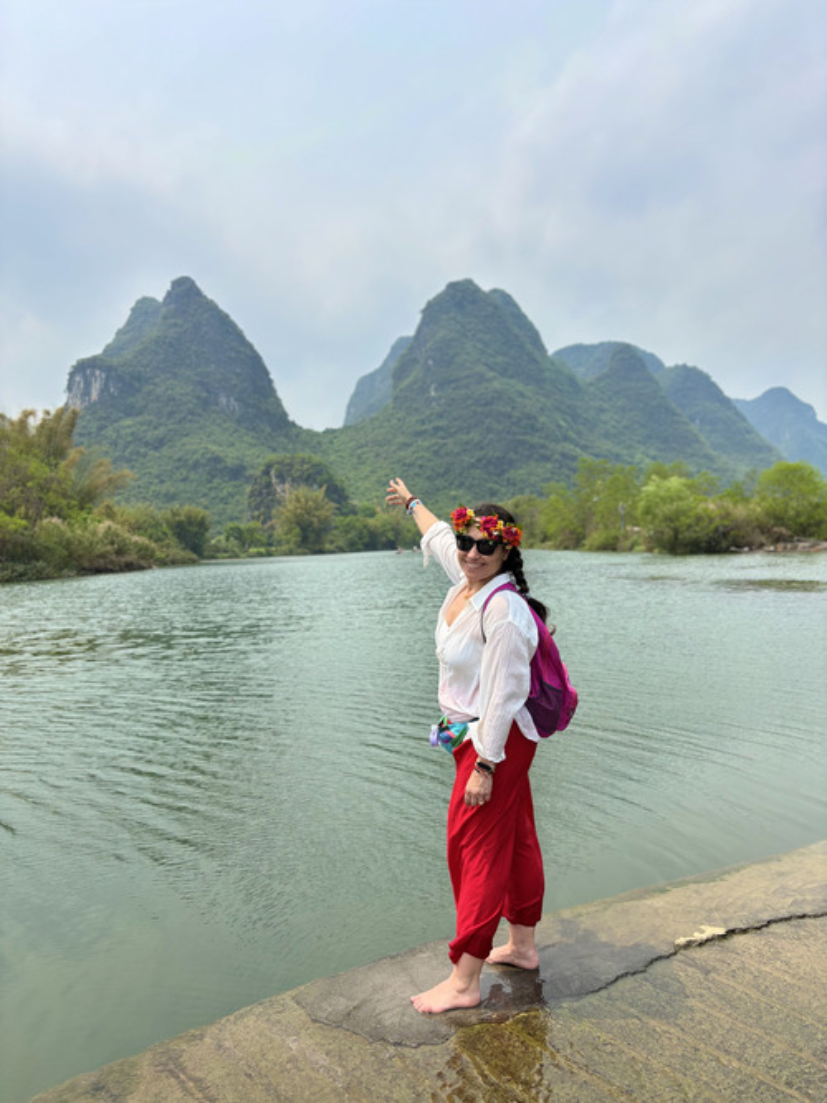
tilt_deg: -0.7
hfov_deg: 53.0
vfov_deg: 67.3
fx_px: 828
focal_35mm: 26
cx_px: 414
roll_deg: +2.5
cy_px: 552
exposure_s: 1/2778
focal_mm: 5.96
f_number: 1.6
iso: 50
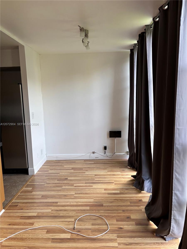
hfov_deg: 53.1
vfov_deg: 67.3
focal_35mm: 26
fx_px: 187
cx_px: 94
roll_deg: +0.7
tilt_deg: -9.1
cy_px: 124
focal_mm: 5.96
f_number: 1.6
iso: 160
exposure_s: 1/60
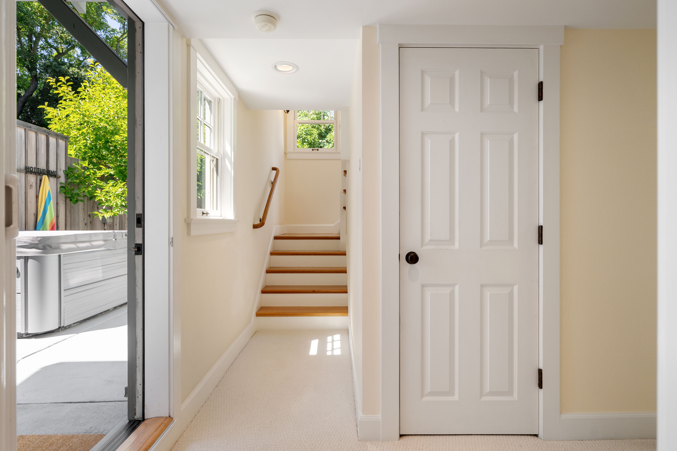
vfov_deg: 67.4
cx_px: 338
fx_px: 338
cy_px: 226
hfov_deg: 90.0
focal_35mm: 18
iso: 400
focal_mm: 18
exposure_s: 1/125
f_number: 6.3
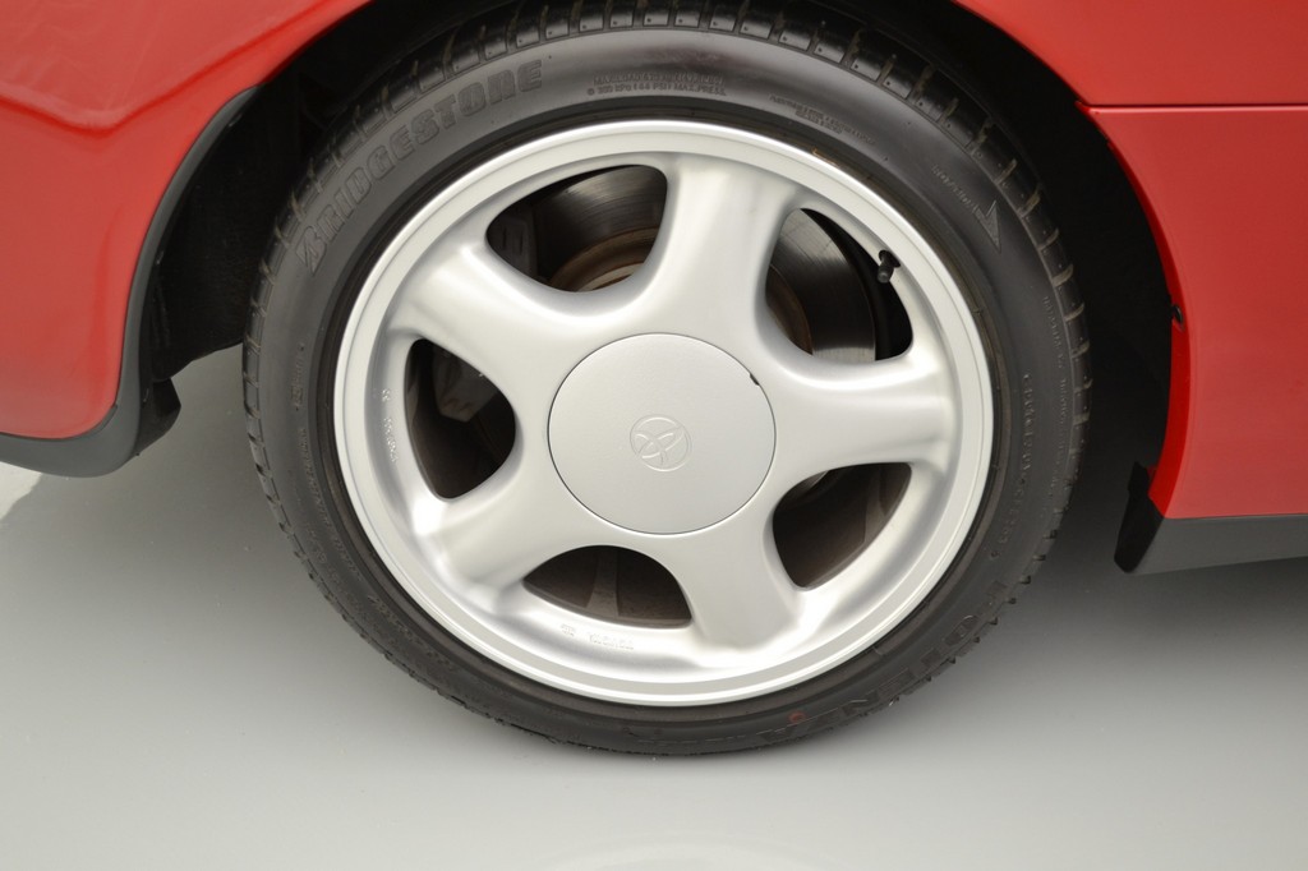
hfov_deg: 41.1
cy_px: 436
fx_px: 1743
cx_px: 654
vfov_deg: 28.1
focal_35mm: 48
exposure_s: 1/25
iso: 400
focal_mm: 32
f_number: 4.8
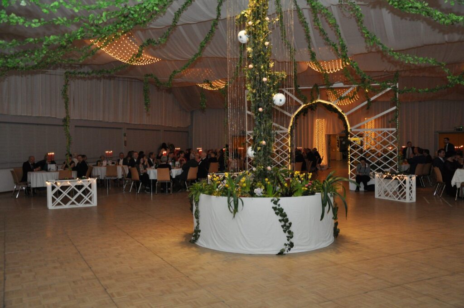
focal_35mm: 33
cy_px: 154
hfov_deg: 57.3
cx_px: 232
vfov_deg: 39.9
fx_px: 425
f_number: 4
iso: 800
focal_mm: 22
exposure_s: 1/60
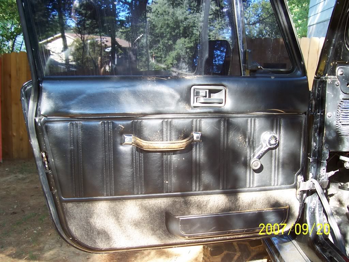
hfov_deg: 50.1
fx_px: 373
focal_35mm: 37
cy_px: 131
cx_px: 174
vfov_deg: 38.7
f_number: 2.8
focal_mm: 5.6
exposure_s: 1/60
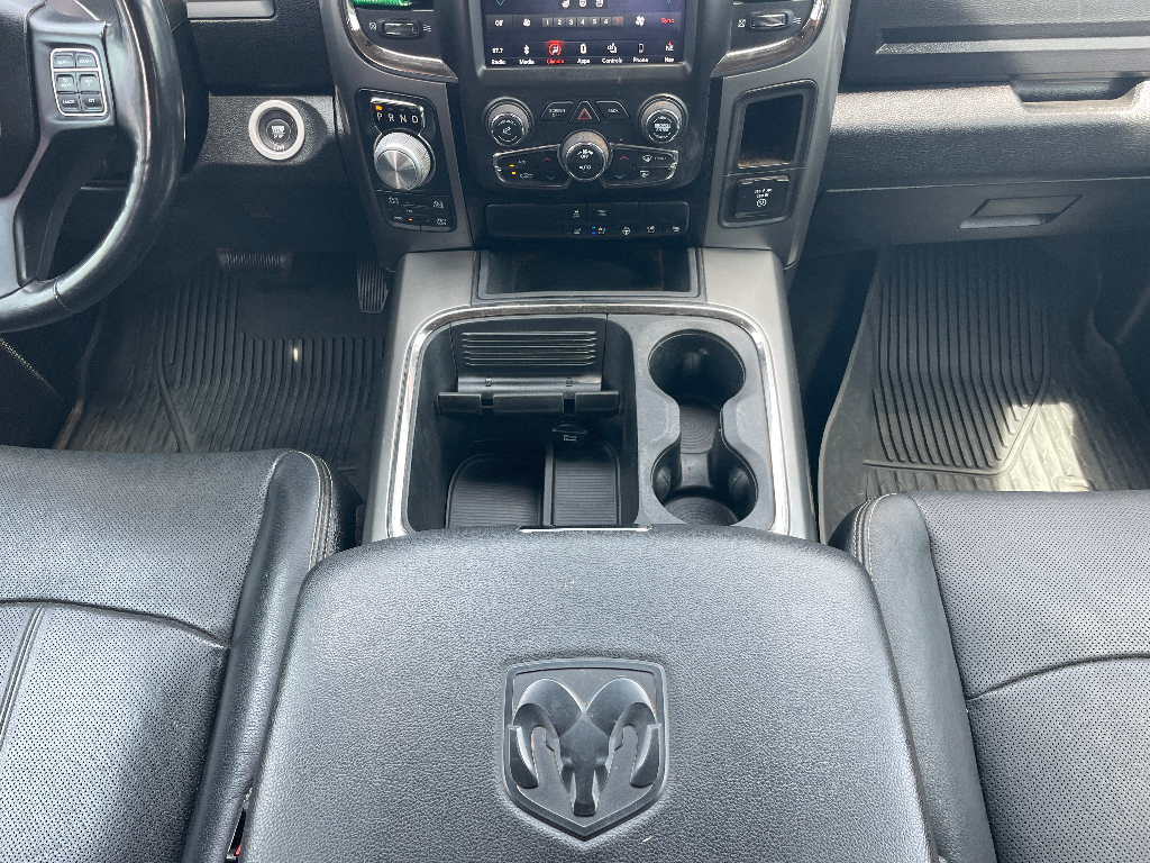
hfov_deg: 67.3
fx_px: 864
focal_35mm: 26
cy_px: 432
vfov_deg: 53.1
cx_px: 575
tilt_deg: -49.6
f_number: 1.6
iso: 100
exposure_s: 1/121
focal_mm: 4.2
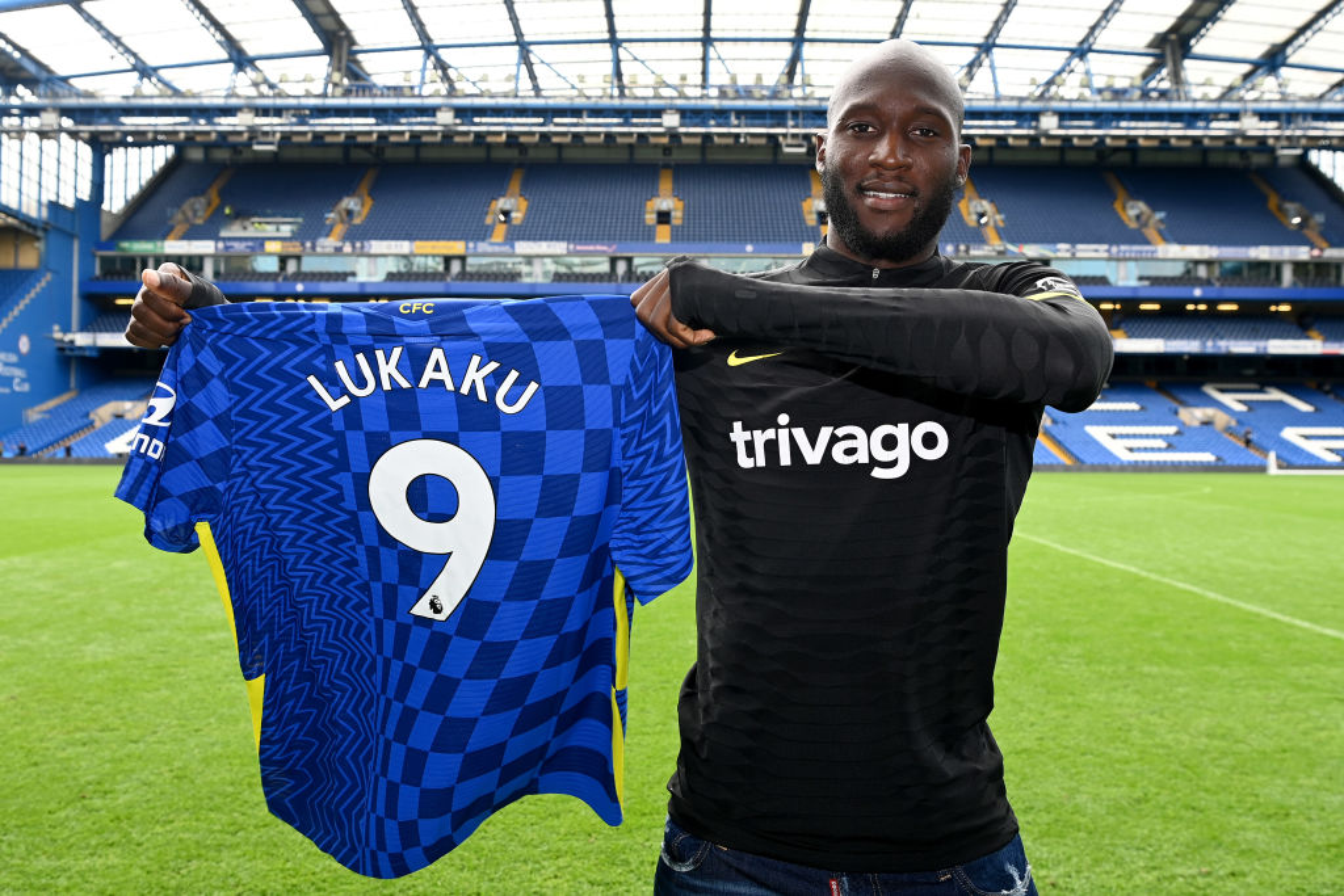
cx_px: 672
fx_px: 1120
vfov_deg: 43.6
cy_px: 448
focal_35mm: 30
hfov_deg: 61.9
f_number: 8
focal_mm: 30
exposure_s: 1/250
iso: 400
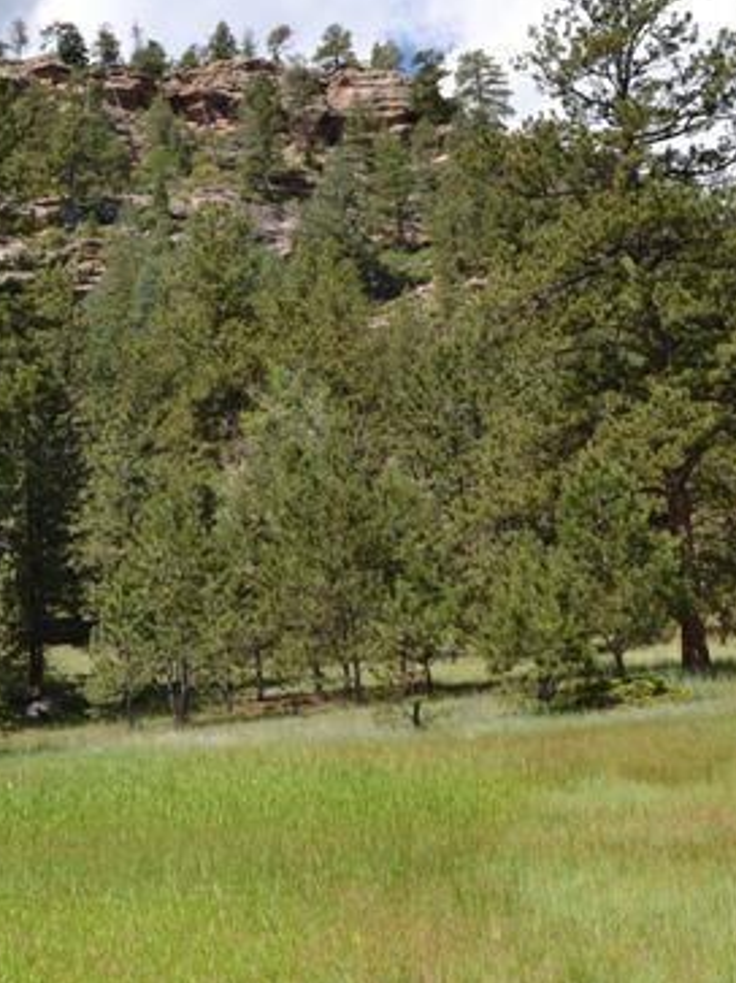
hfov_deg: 25.9
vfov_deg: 34.3
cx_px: 216
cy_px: 427
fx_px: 1588
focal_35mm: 56
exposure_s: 1/200
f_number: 7.1
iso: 100
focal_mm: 22
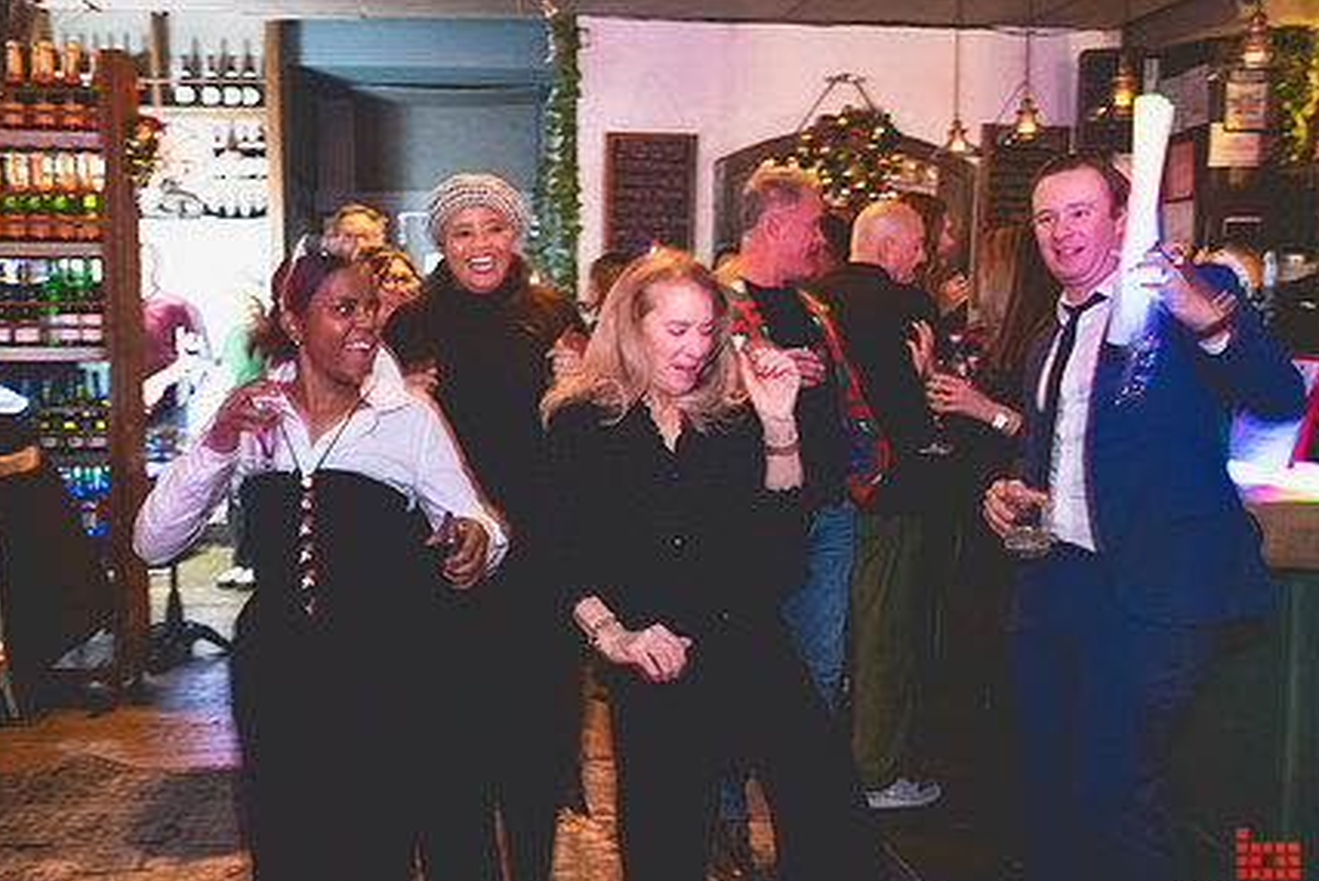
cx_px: 561
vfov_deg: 40.0
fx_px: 1210
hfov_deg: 56.9
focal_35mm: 33
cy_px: 393
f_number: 2.8
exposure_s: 1/15
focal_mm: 24
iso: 3200
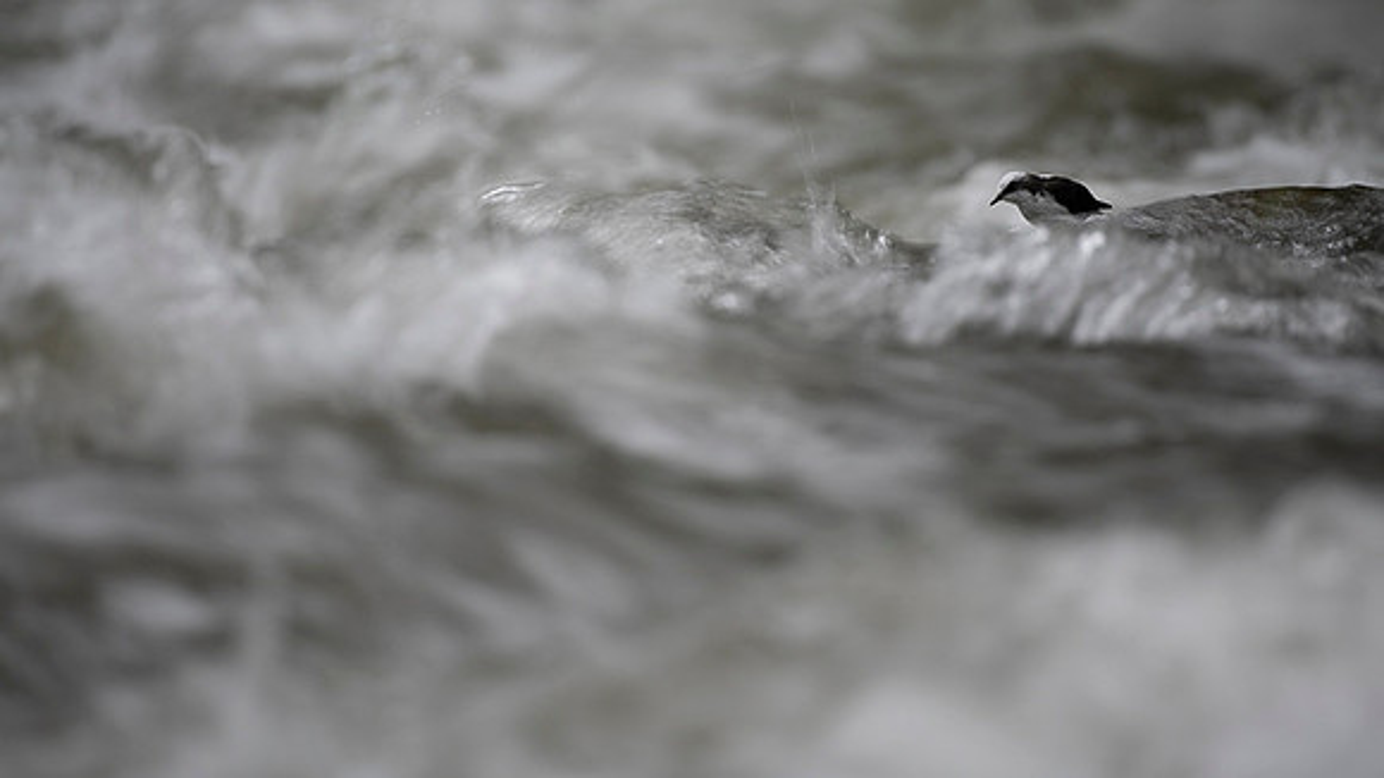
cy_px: 260
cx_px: 691
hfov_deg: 3.3
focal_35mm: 648
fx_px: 23766
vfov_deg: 1.9
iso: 250
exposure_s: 1/20
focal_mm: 550
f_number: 5.6
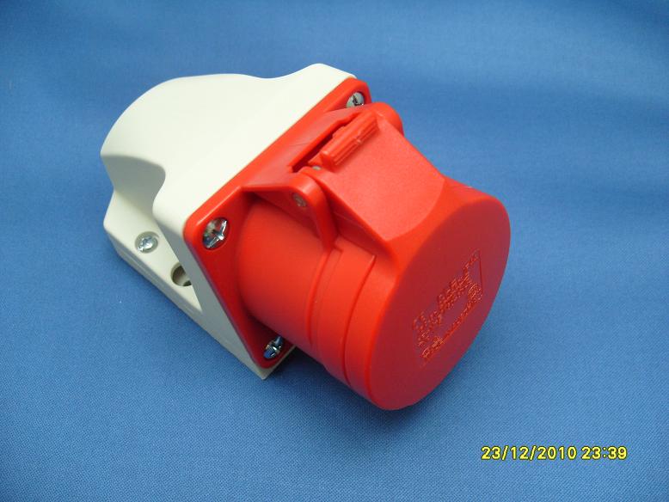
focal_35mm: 35
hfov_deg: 52.6
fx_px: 677
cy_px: 251
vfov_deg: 40.7
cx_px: 334
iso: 200
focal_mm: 7.8
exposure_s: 1/30
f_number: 2.8
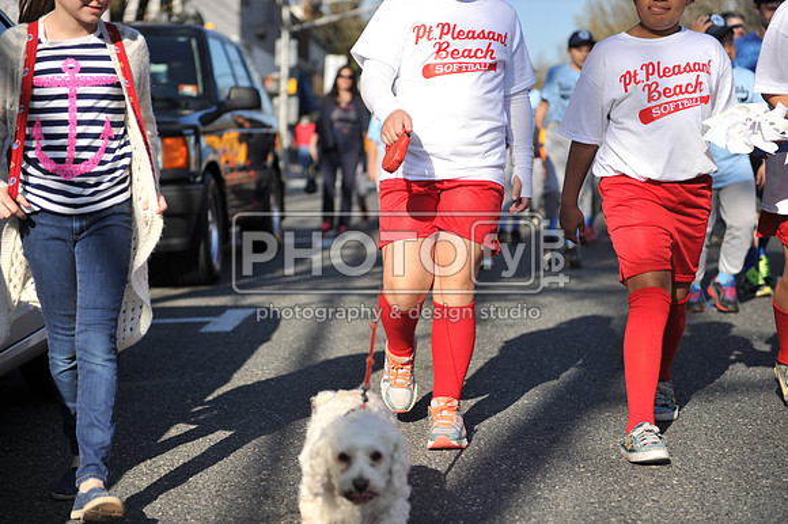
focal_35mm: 66
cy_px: 262
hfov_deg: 30.5
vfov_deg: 20.6
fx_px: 1444
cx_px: 394
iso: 400
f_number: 2.8
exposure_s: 1/5000
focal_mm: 66
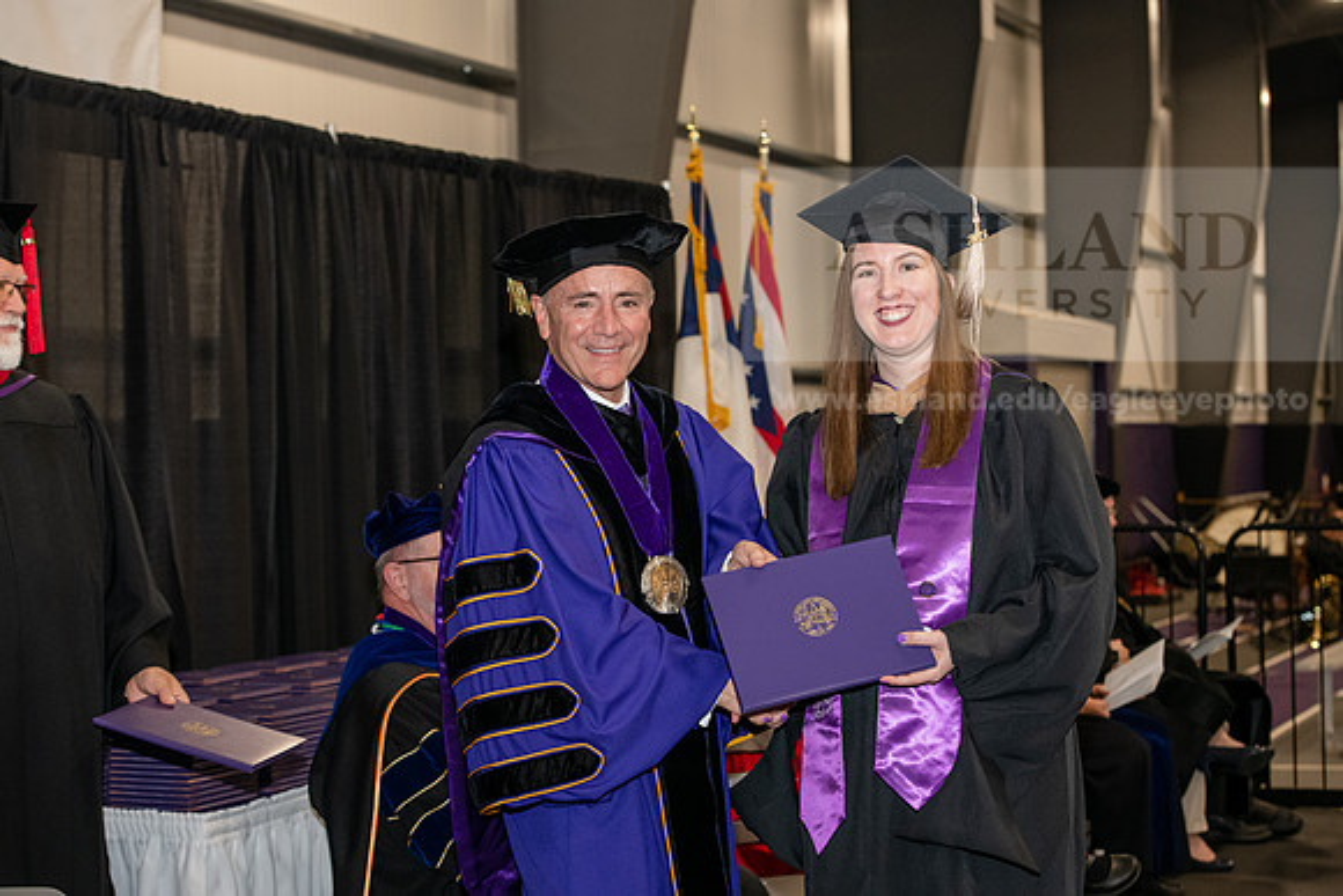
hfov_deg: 28.8
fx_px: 2612
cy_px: 448
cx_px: 672
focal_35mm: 70
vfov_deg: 19.5
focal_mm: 70
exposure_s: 1/200
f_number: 5.6
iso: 2500
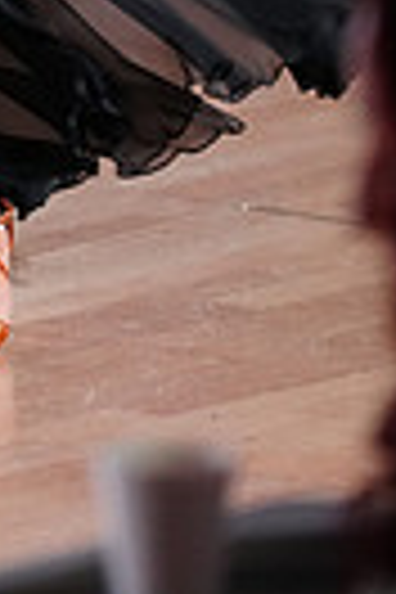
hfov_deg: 1.6
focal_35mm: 878
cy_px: -374
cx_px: -340
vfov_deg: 2.3
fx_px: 14486
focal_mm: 200
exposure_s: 1/500
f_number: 3.2
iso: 3200
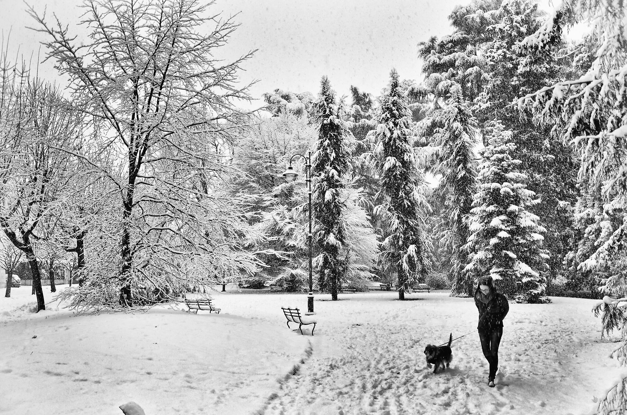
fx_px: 469
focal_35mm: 27
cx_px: 314
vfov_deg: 47.7
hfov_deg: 67.5
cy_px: 208
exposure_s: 1/100
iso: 100
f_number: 5.6
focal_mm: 18
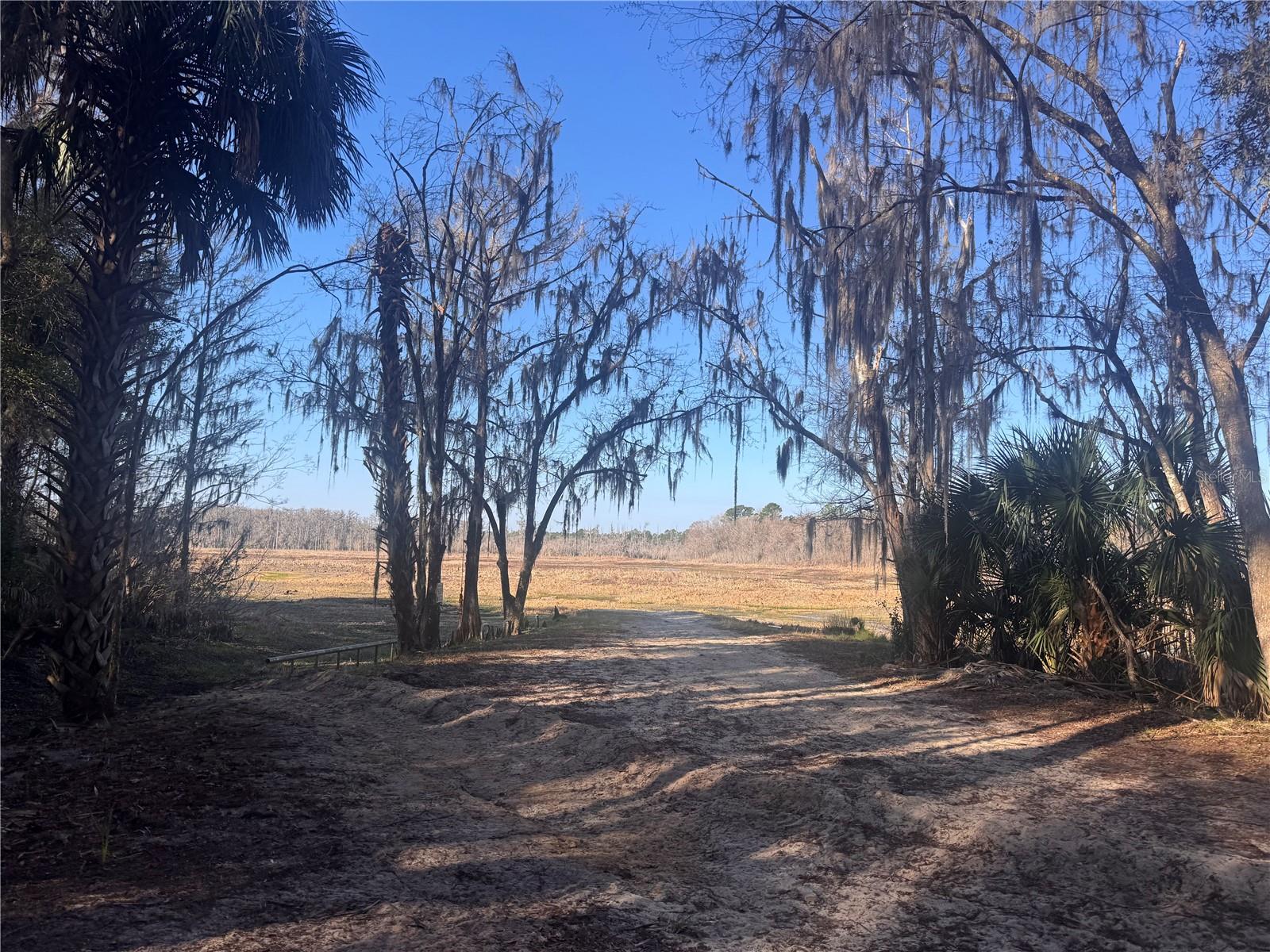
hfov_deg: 71.6
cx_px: 635
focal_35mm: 24
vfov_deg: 56.8
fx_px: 881
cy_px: 476
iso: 80
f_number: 1.78
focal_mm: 6.76
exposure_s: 1/2331
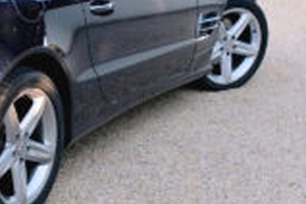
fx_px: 722
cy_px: 25
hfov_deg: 22.1
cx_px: -62
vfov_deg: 15.9
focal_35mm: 85
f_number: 4.5
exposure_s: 1/150
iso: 400
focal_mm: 20
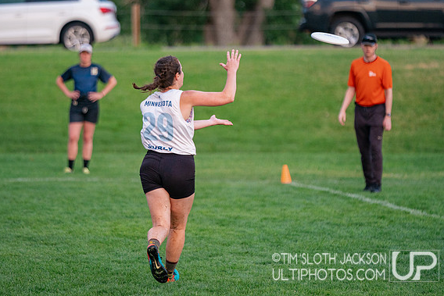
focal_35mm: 256
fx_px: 3158
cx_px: 199
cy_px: 141
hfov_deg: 8.0
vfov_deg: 5.4
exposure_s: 1/2500
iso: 1600
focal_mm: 200
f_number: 2.8
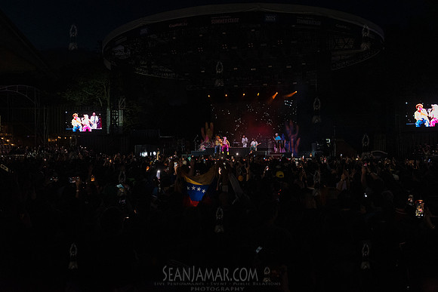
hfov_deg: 63.1
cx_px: 219
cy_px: 146
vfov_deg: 44.6
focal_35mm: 29
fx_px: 357
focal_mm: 29
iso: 5000
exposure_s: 1/320
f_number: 3.5
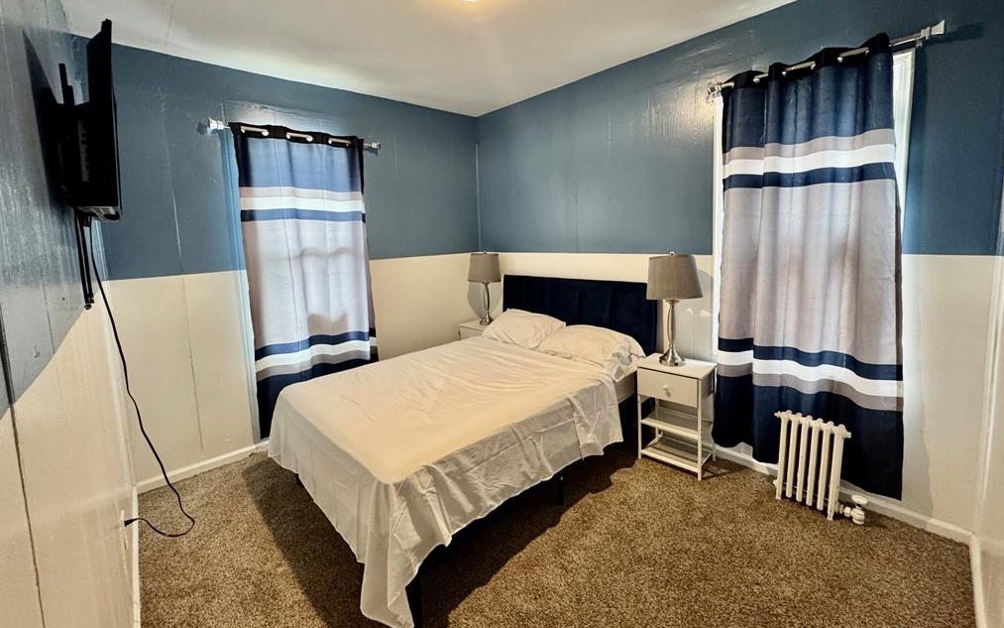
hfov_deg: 101.5
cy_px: 276
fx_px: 410
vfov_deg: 74.5
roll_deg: +2.1
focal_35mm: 15
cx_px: 500
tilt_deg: -6.0
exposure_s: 1/60
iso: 400
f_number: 2.2
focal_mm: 2.22
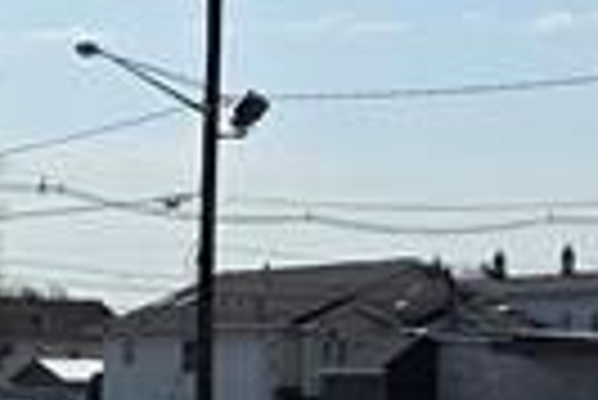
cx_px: -40
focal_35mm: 184
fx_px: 3060
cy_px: 485
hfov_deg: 11.0
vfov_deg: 7.4
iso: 40
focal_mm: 6.3
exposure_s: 1/7944
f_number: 1.7
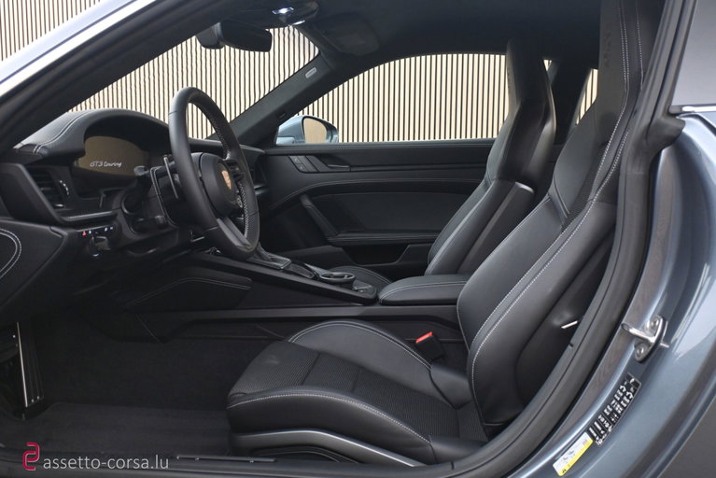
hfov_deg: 57.2
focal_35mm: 33
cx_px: 358
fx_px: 657
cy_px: 239
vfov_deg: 40.0
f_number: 4
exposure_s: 1/40
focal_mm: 22
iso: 1400
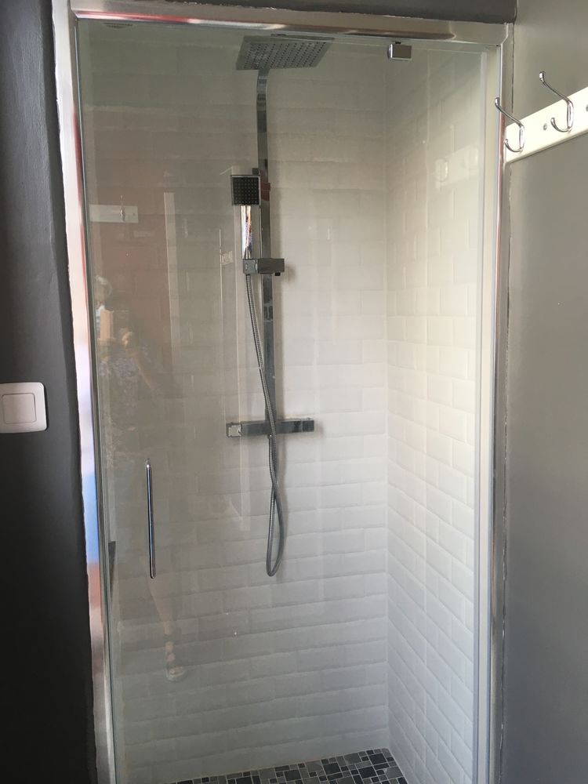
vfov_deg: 61.7
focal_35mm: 29
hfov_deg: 48.2
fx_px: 657
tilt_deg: -7.8
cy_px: 392
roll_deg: +1.3
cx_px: 294
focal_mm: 4.15
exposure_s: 1/33
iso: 25
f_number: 2.2
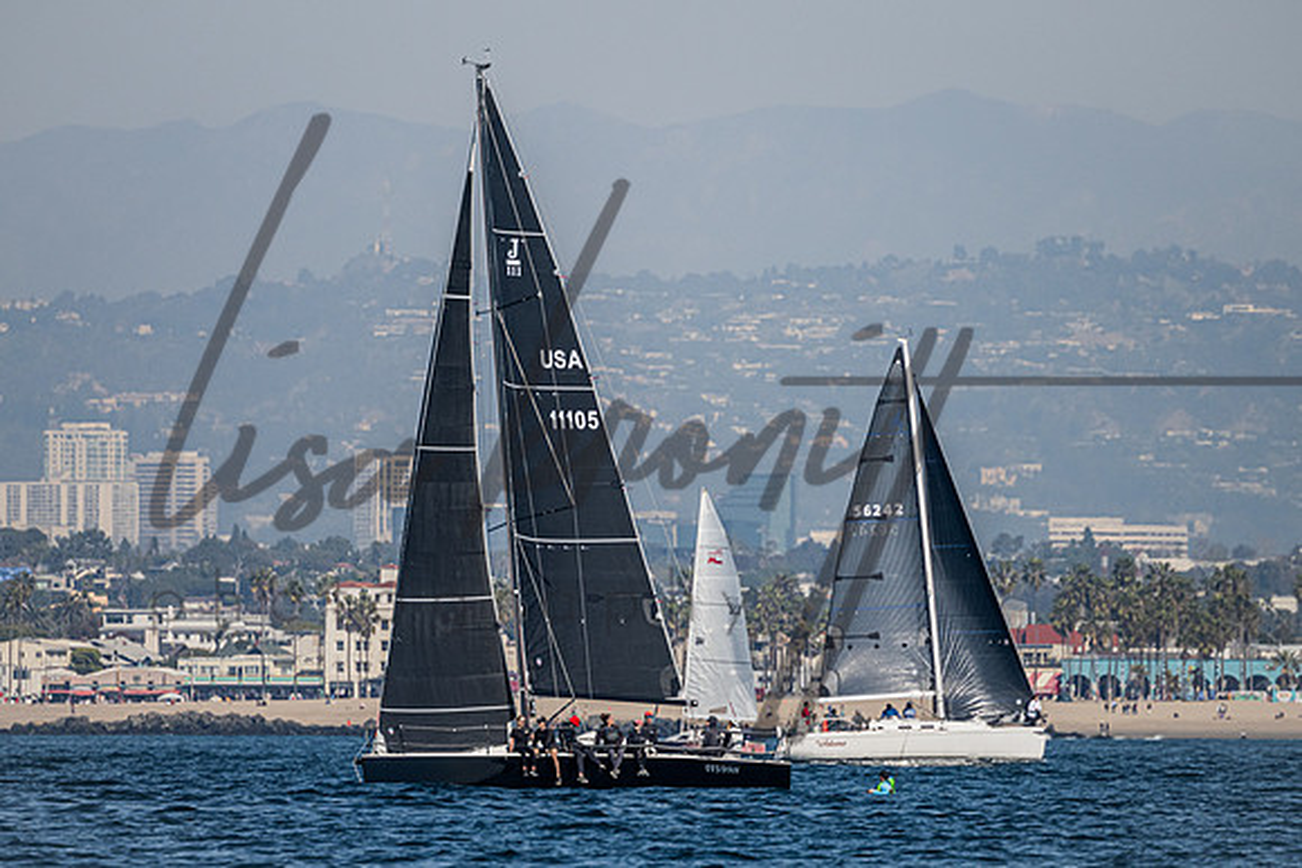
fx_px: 19777
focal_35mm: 547
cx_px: 636
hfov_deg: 3.8
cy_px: 302
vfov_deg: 2.5
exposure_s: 1/6400
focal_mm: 400
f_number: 5.6
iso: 400
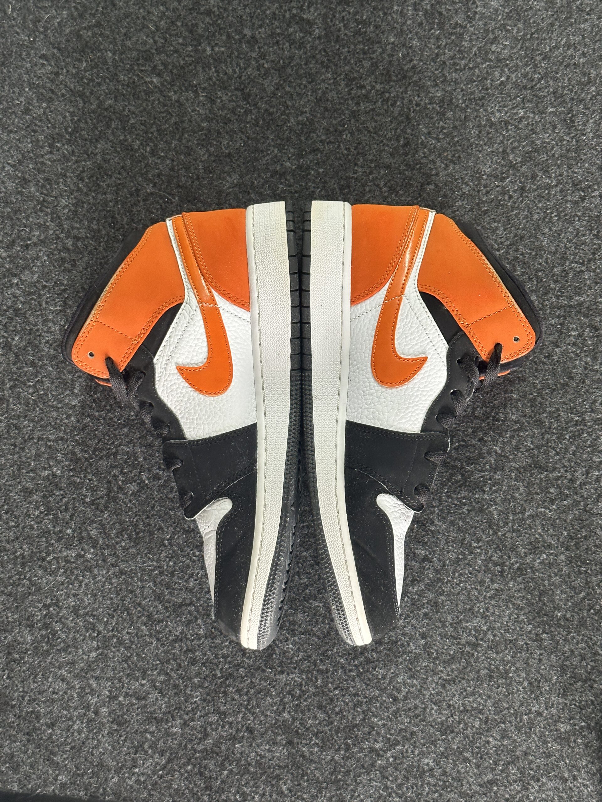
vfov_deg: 39.7
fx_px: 1113
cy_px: 401
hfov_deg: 30.3
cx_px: 301
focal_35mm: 48
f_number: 1.78
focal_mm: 6.86
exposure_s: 1/50
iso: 200
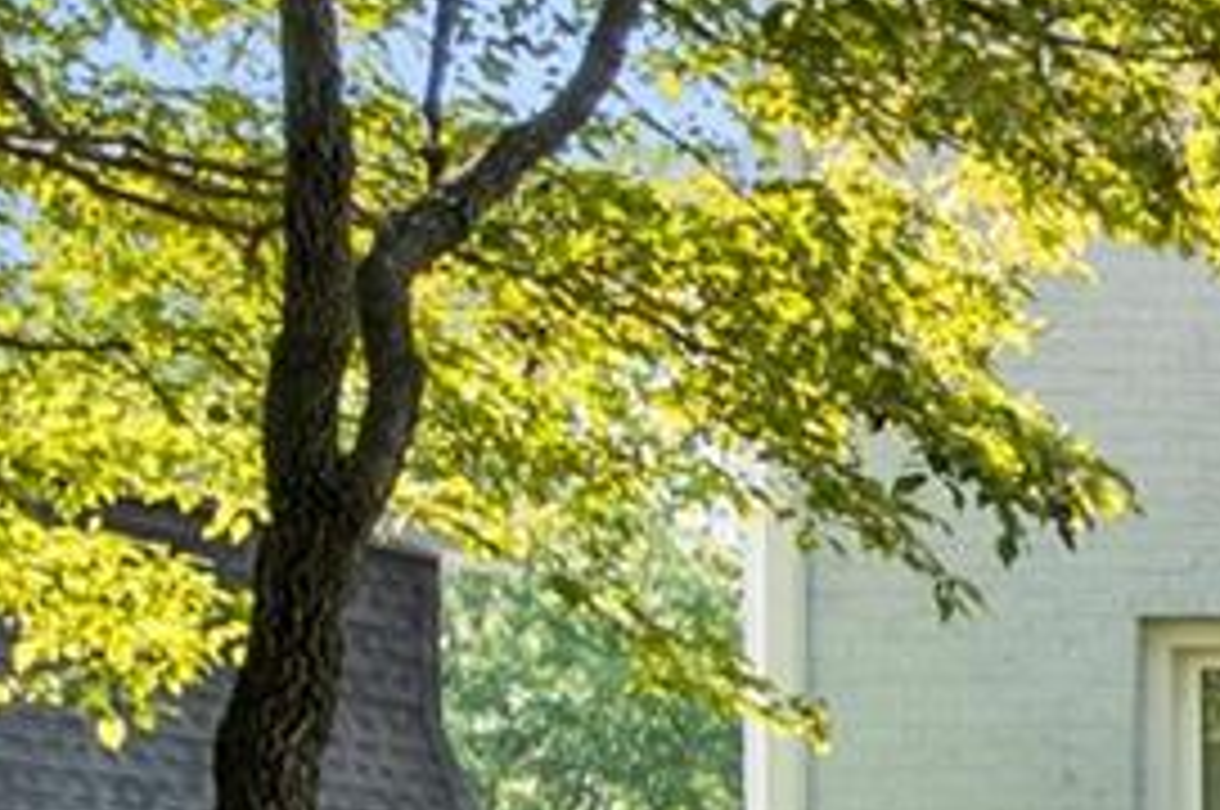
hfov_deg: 12.0
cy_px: 1460
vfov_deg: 10.6
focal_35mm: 121
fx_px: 4096
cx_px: 3273
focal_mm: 16
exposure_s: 1/100
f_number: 5
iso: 100
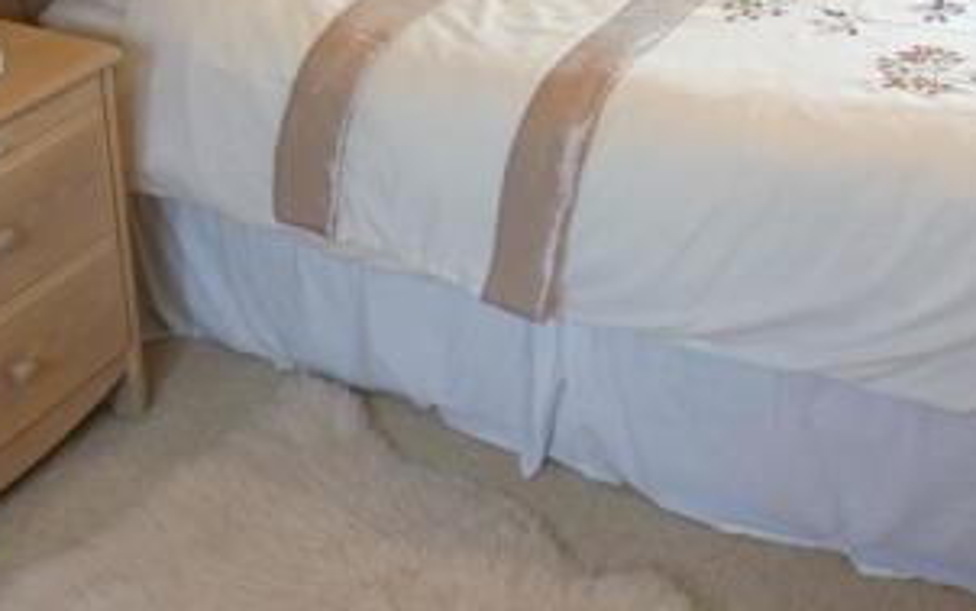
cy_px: -3
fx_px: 1410
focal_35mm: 53
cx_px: 659
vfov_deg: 23.4
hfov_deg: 37.7
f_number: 4
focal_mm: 16
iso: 640
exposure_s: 1/160
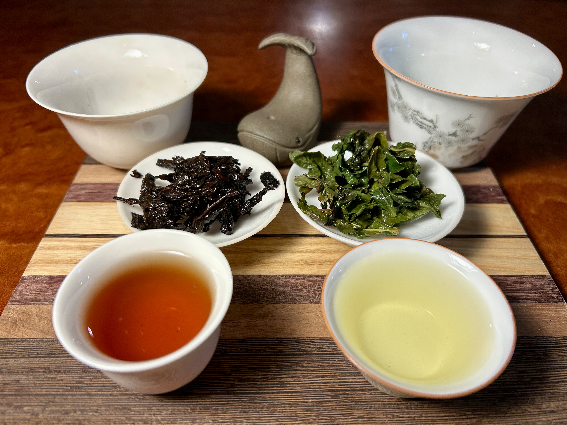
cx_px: 284
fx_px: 426
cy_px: 212
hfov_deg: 67.3
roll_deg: -1.3
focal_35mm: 26
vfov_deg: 53.1
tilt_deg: -43.0
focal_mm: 5.7
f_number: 1.5
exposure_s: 1/111
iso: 100
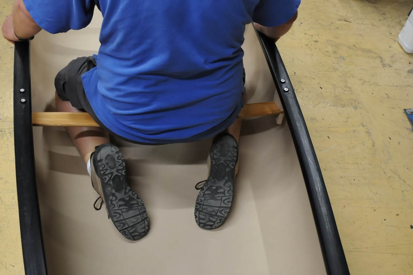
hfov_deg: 49.5
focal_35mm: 39
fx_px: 447
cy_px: 132
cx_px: 181
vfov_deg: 34.1
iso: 800
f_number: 4.5
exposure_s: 1/80
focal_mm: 22
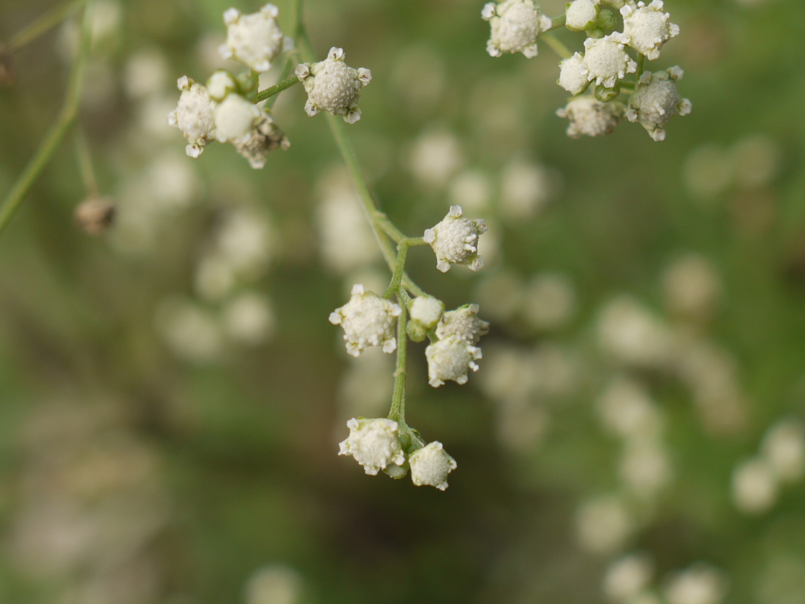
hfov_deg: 11.1
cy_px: 302
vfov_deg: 8.3
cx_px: 402
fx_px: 4139
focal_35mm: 178
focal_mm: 45
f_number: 5.6
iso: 100
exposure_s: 1/160
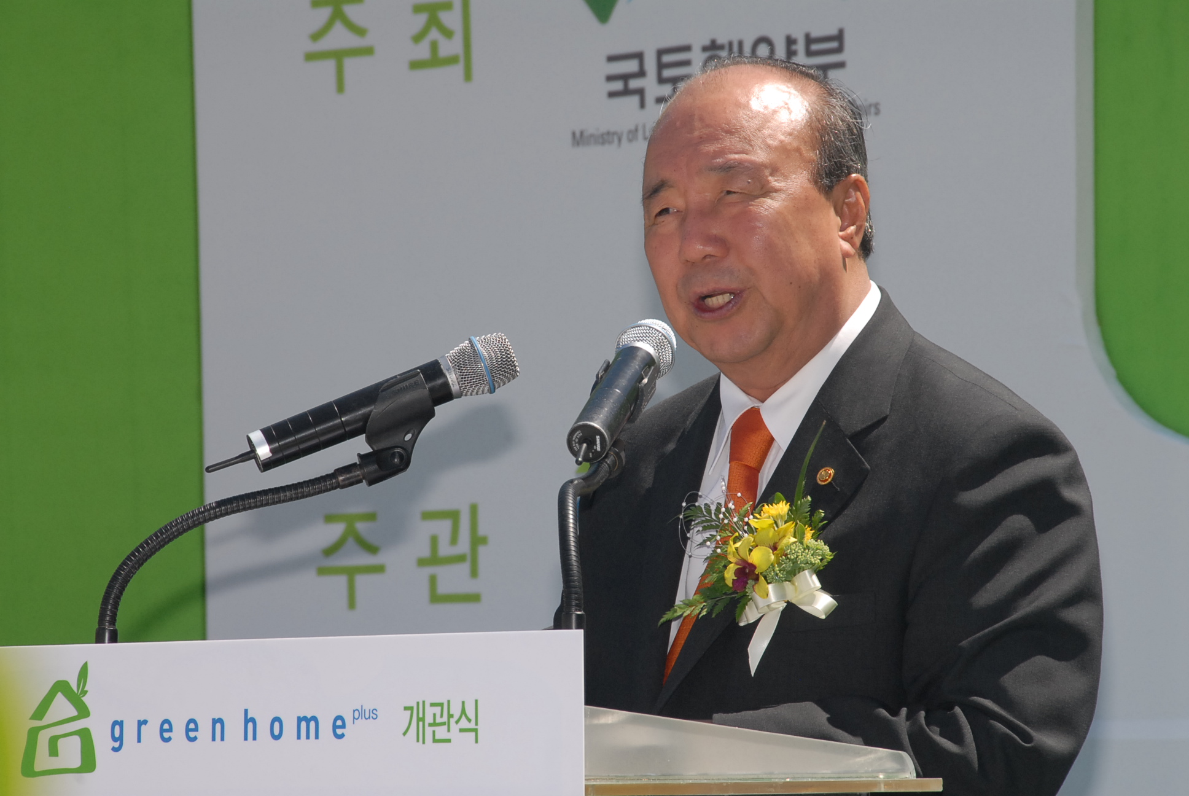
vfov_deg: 4.6
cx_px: 594
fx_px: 9920
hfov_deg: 6.9
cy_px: 398
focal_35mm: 300
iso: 400
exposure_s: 1/250
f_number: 14
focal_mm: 200
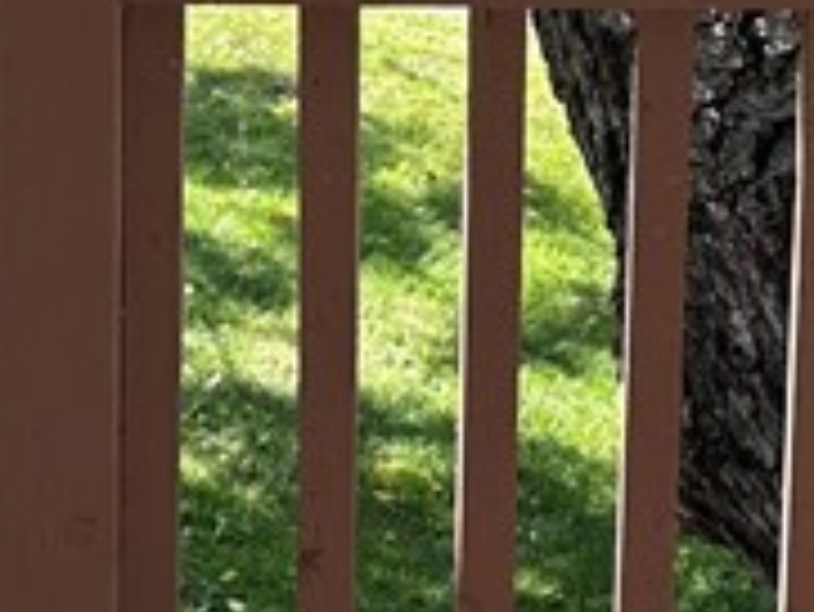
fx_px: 3200
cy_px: -171
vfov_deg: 10.7
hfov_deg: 14.4
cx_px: 679
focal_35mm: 136
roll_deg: -1.5
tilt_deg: -15.3
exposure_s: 1/352
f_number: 1.78
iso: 80
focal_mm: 6.86
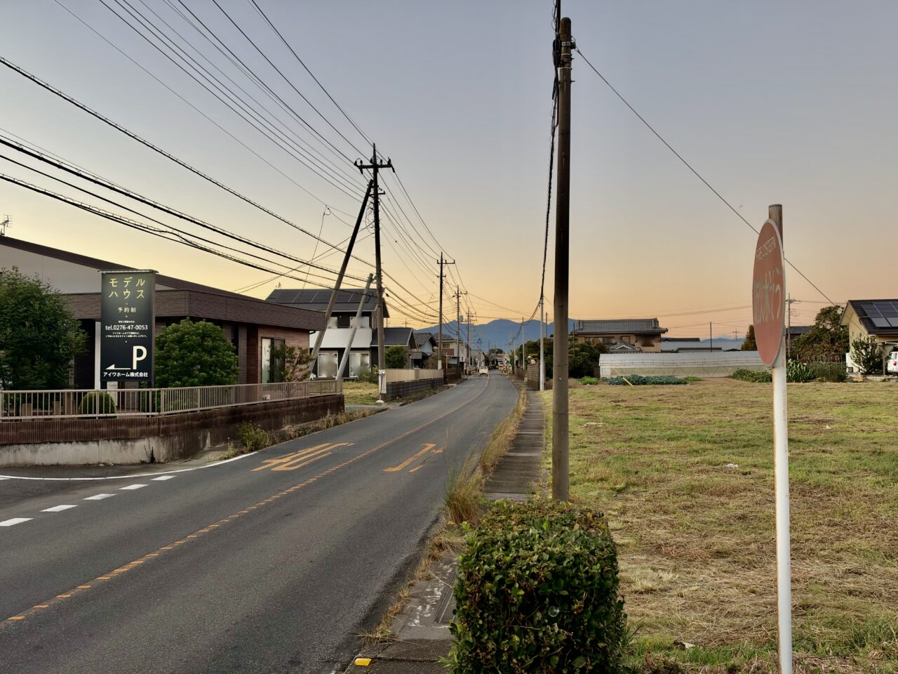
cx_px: 449
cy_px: 337
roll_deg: -0.3
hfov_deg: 61.7
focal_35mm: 29
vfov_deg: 48.2
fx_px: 752
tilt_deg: +2.6
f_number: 1.8
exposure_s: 1/121
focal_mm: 6.93
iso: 100
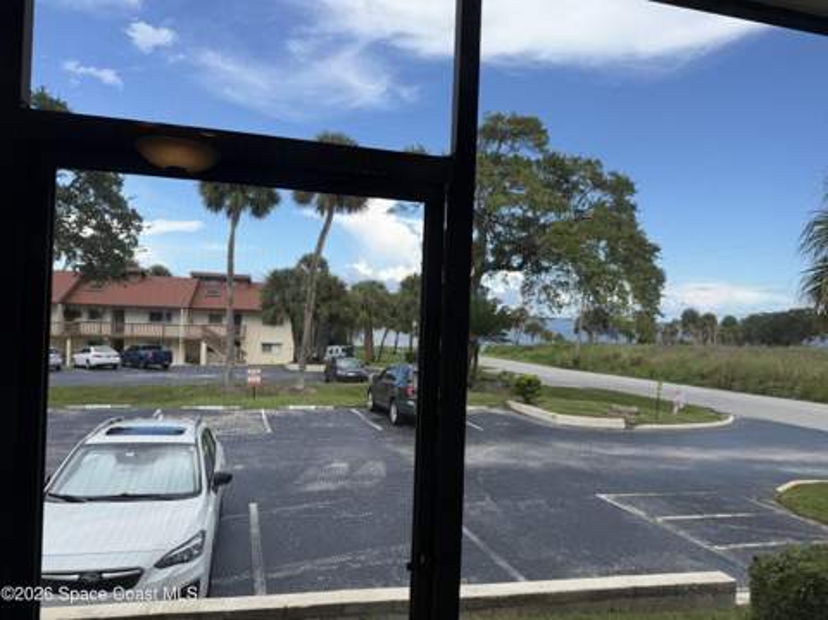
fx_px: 573
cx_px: 414
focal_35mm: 24
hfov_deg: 71.7
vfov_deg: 56.7
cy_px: 310
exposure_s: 1/1385
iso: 80
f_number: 1.78
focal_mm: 6.76
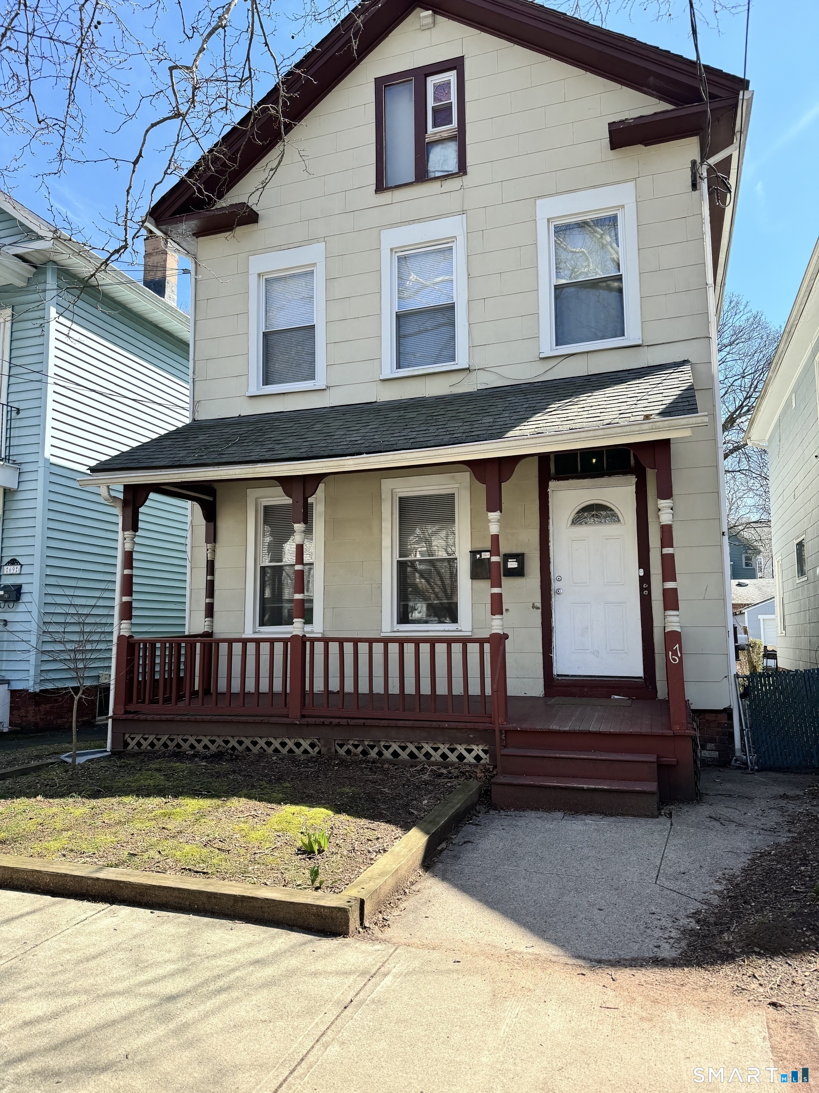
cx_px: 410
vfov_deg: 71.6
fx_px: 757
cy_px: 546
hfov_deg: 56.8
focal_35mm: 24
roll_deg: +1.1
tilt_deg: +7.1
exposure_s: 1/1425
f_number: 1.78
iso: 80
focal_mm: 6.86
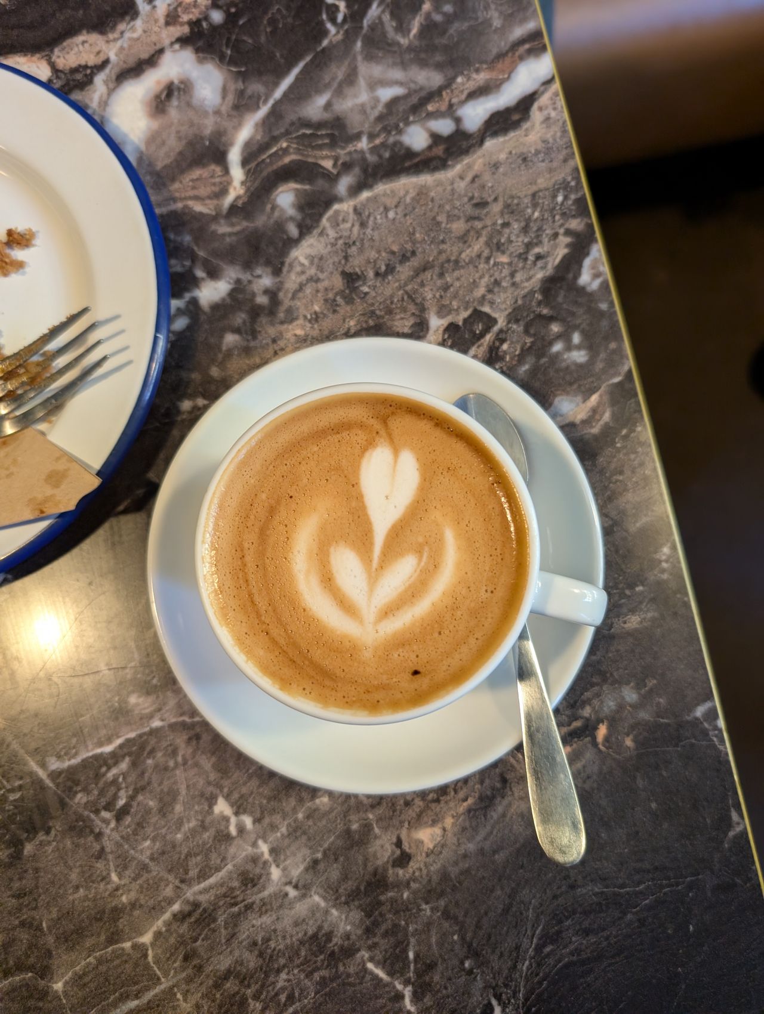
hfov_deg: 56.9
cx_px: 382
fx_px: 704
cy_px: 507
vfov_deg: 71.5
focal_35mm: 24
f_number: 1.68
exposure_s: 1/50
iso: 322
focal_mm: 6.9
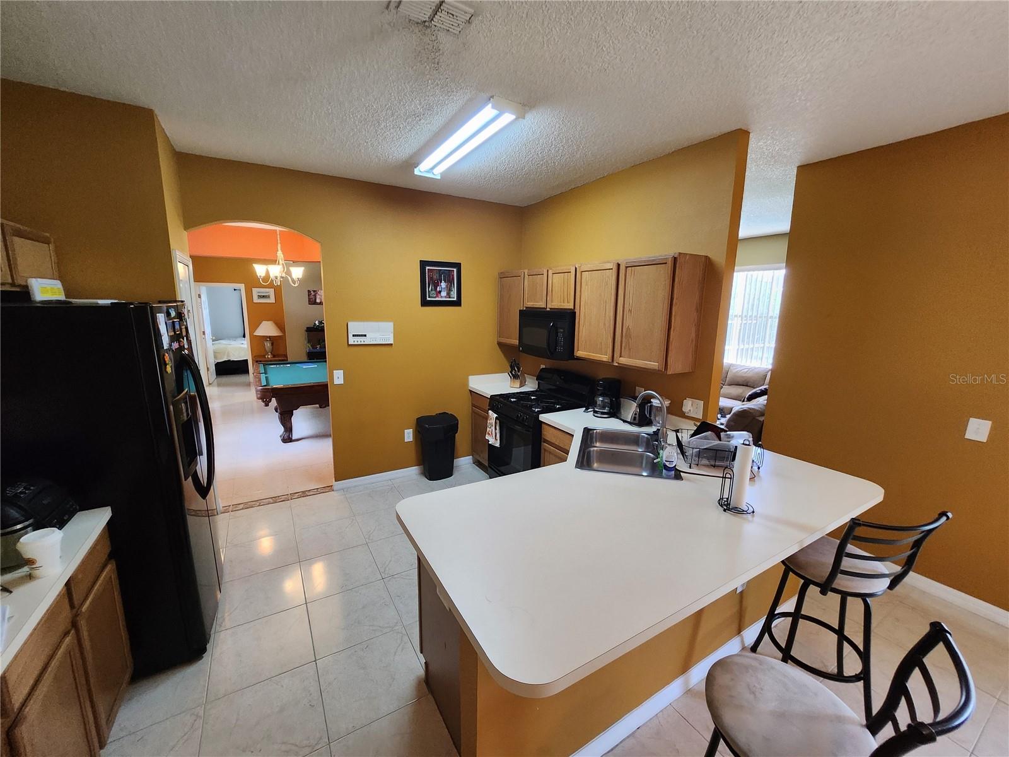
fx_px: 379
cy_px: 378
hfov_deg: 106.2
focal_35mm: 13
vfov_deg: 89.9
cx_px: 504
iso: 400
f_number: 2.2
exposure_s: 1/60
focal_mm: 1.74
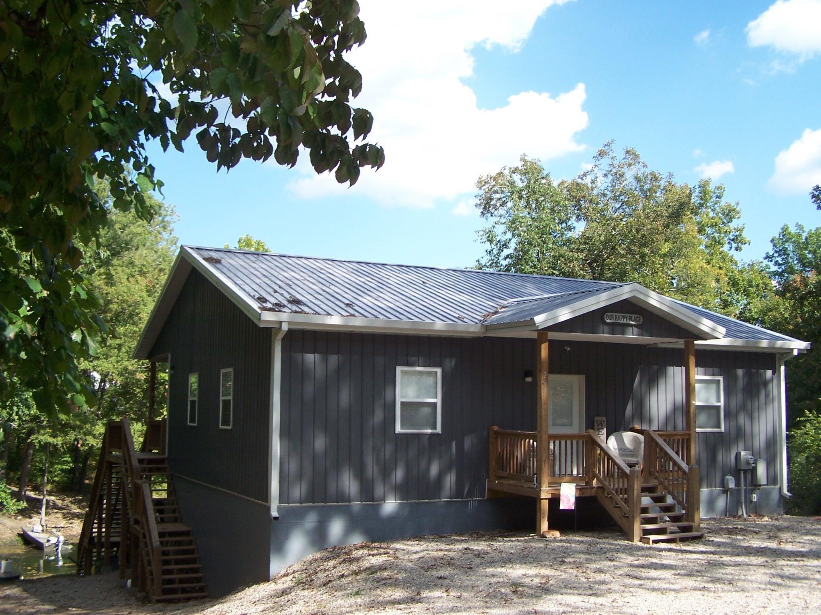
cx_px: 410
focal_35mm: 38
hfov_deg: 49.0
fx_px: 901
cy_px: 308
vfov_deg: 37.7
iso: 80
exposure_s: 1/750
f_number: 2.8
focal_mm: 6.3
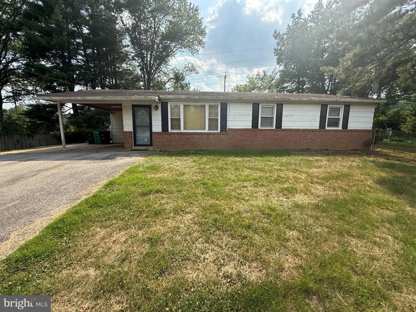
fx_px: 168
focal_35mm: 14
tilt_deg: -6.6
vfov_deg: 85.7
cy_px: 156
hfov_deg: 102.1
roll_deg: +0.7
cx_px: 208
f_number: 2.2
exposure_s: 1/1125
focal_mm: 2.22
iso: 64
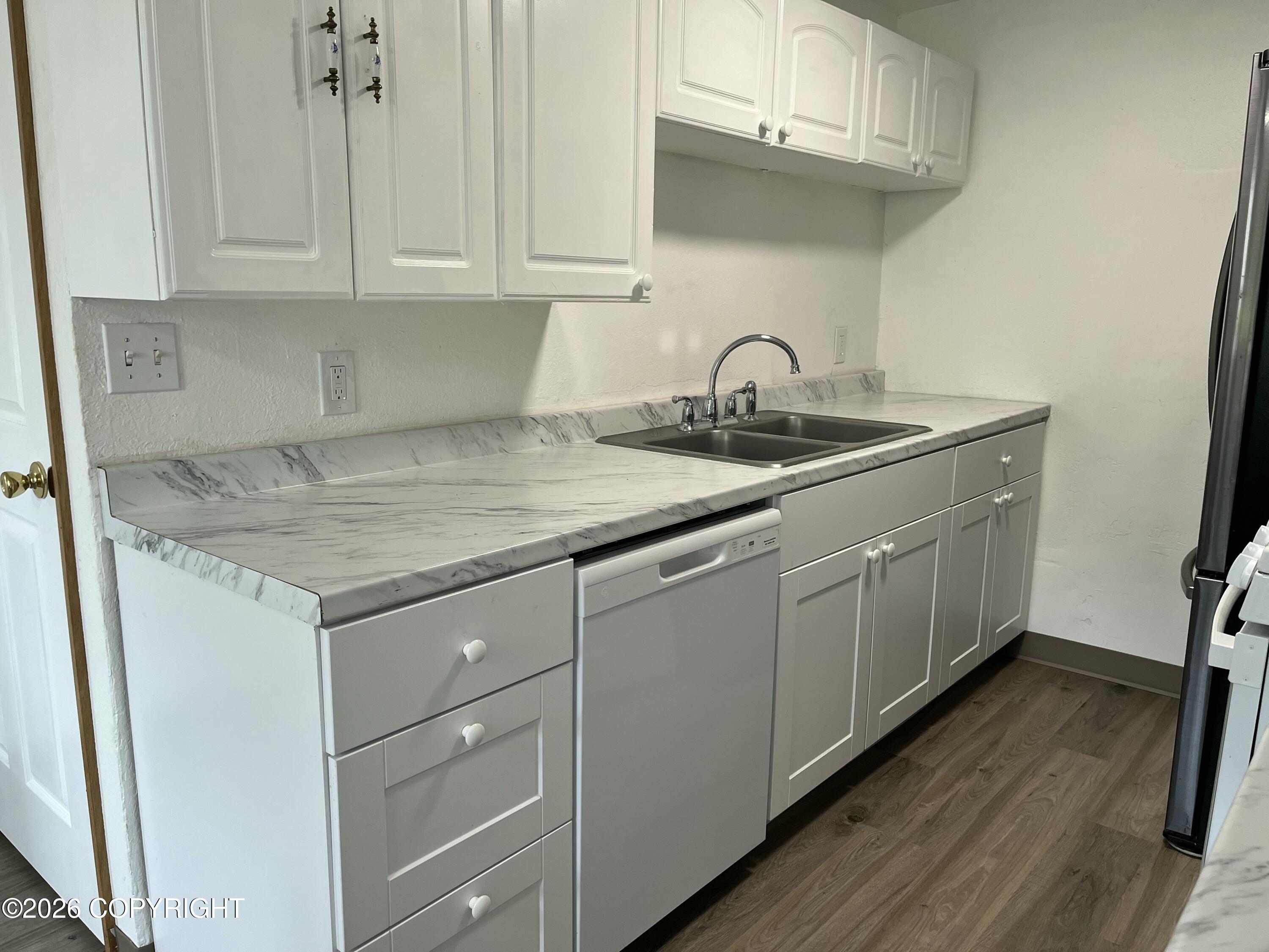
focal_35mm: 26
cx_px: 634
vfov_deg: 53.1
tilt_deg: -10.6
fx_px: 953
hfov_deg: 67.3
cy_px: 476
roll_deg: -0.2
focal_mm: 5.1
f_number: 1.6
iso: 100
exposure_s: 1/120
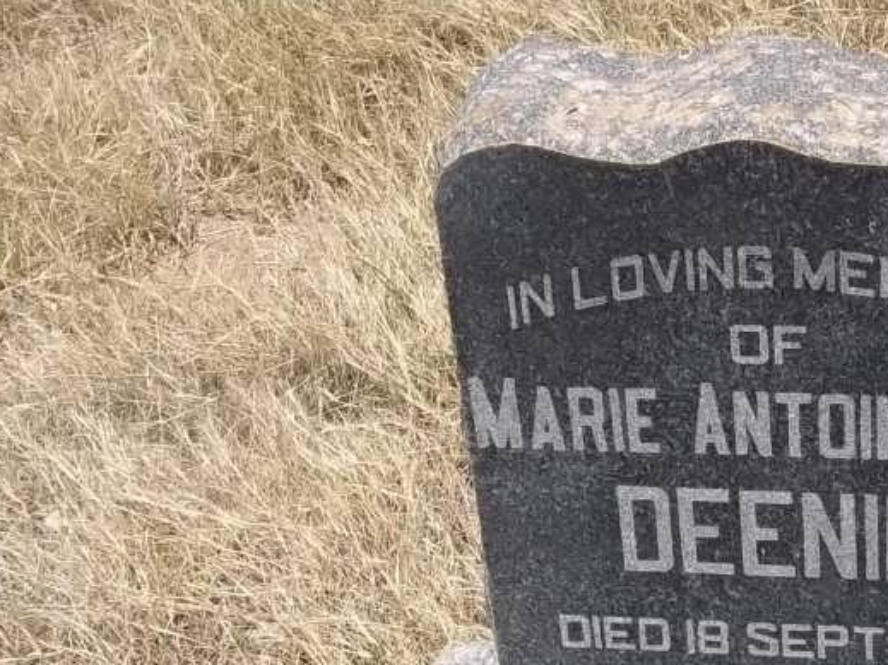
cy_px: 436
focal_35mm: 74
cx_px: 731
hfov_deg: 25.8
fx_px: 1898
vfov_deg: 19.8
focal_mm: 5.7
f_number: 5.5
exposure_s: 1/500
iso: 80
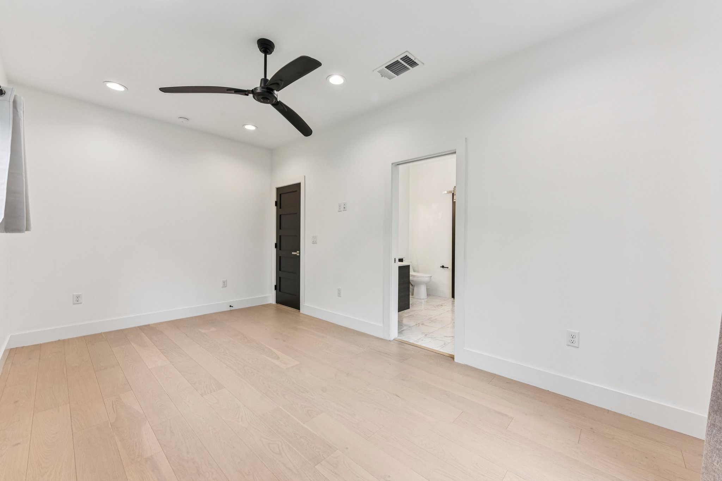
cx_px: 361
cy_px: 240
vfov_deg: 81.2
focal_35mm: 14
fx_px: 281
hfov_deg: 104.3
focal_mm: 14
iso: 200
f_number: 8
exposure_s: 1/15
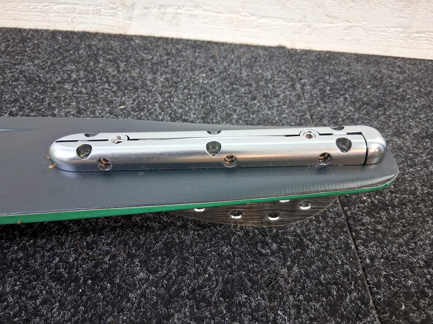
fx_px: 325
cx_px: 216
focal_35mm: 26
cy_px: 162
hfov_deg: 67.3
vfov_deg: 53.1
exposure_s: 1/50
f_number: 1.8
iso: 320
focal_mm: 3.98
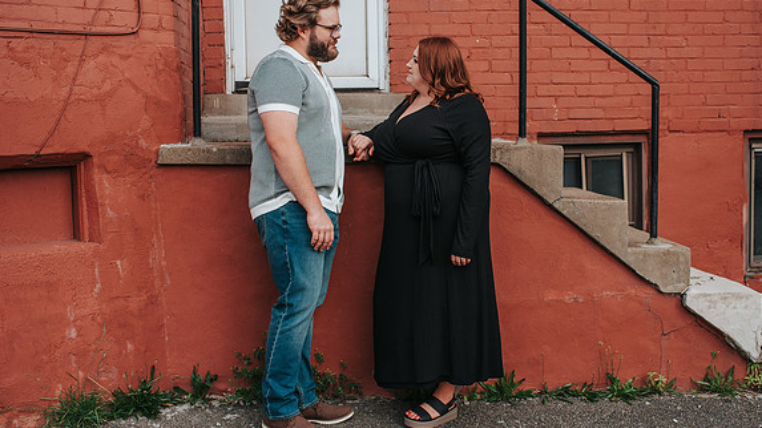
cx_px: 399
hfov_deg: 50.5
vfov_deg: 29.7
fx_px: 808
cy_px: 196
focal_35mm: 40
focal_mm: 35
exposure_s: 1/800
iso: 450
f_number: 3.5
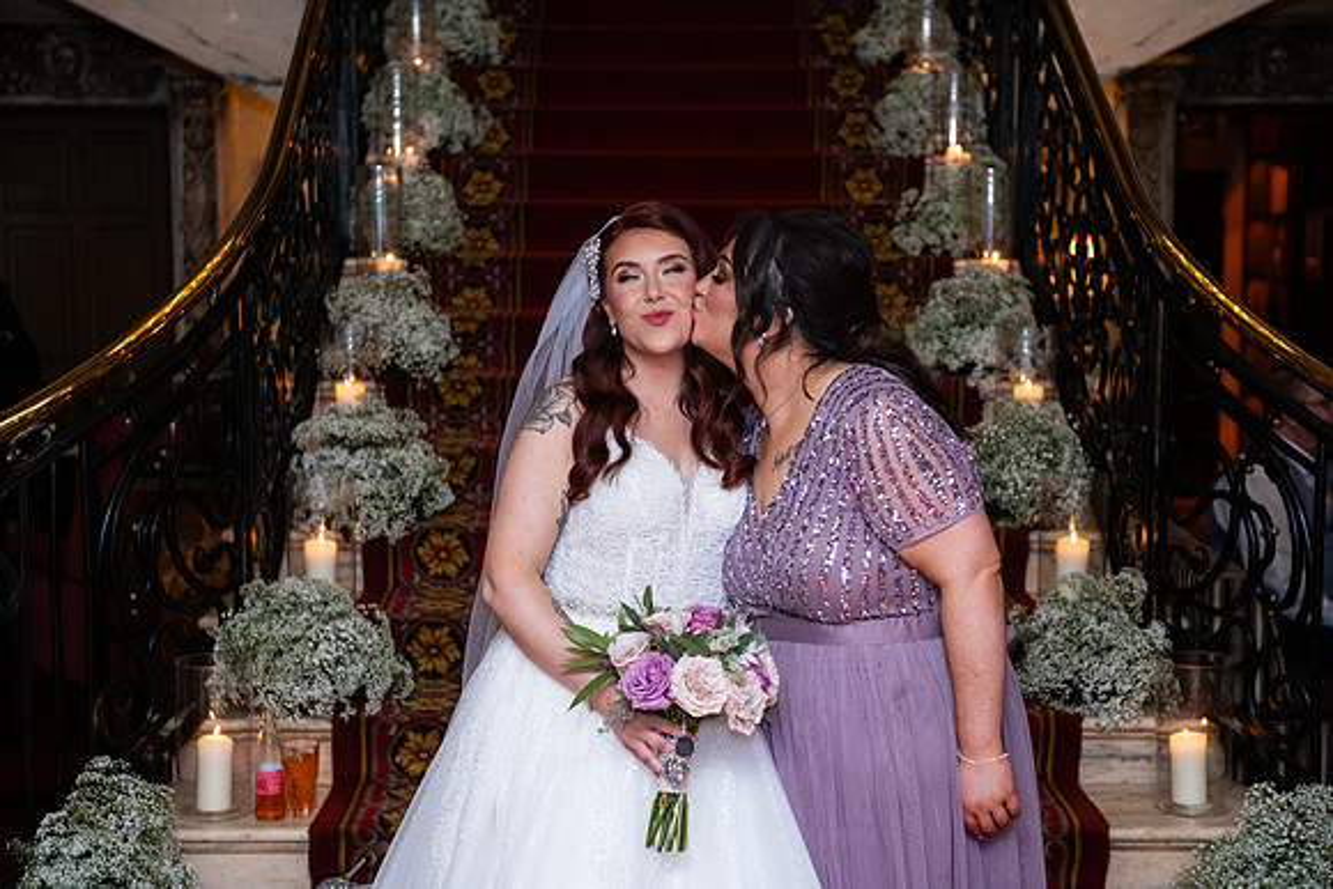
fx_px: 2222
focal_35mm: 60
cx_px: 666
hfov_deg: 33.4
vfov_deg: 22.6
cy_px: 444
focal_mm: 60
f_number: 3.5
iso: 800
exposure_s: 1/160
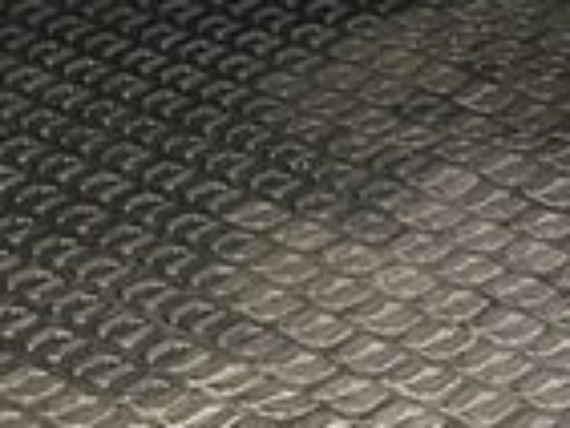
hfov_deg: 12.9
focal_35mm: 153
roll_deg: -0.7
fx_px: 2522
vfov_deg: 9.5
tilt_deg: -19.3
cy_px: -127
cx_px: 166
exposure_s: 1/33
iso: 800
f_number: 1.78
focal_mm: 6.86
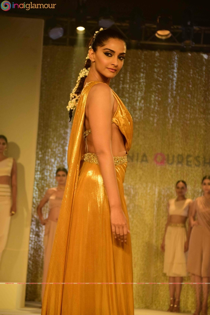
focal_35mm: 128
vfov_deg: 16.1
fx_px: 1116
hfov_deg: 10.8
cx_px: 105
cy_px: 158
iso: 1600
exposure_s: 1/250
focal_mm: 85
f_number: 5.6
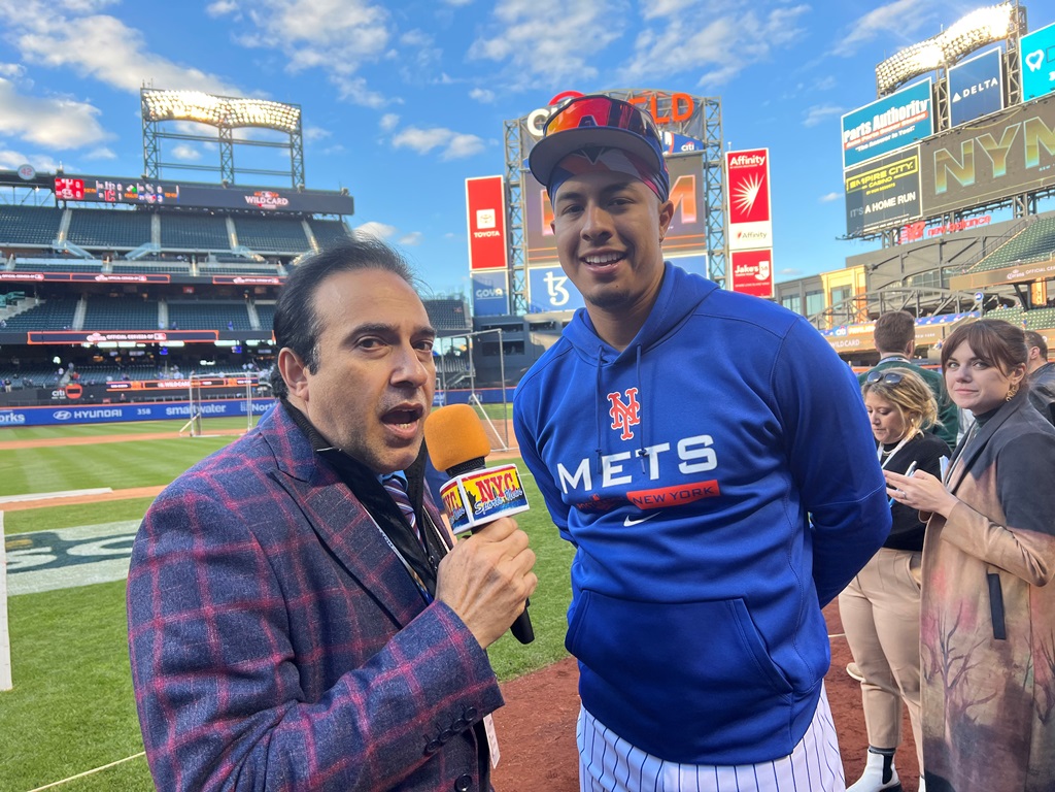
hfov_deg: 67.3
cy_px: 396
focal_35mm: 26
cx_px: 528
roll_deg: +2.2
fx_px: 792
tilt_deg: -1.1
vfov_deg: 53.1
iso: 50
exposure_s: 1/438
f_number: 1.5
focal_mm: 5.7
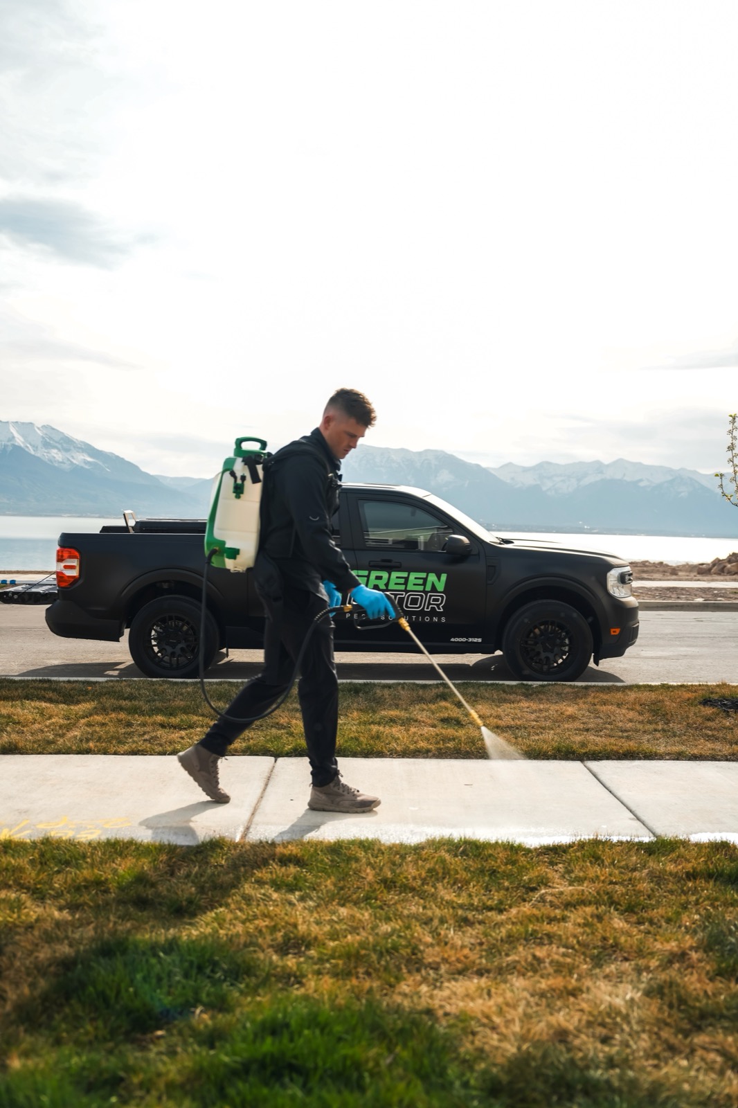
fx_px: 1046
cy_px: 554
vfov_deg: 55.8
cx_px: 369
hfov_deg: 38.9
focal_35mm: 34
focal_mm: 34
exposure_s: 1/200
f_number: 2.8
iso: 200
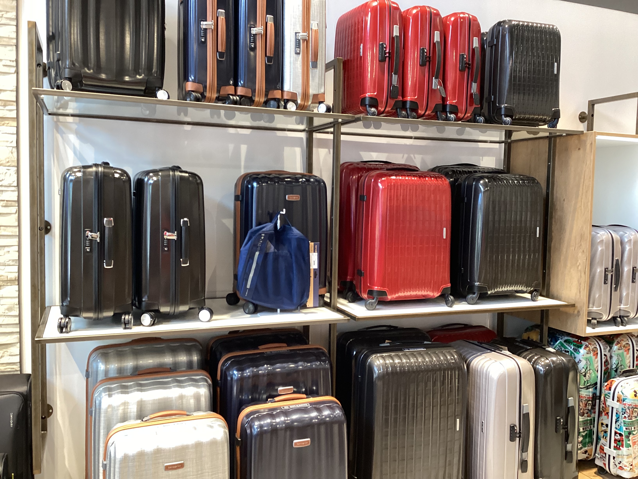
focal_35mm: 31
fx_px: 571
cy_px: 240
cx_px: 319
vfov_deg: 45.4
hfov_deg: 58.4
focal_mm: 3.3
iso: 200
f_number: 2.4
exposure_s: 1/50
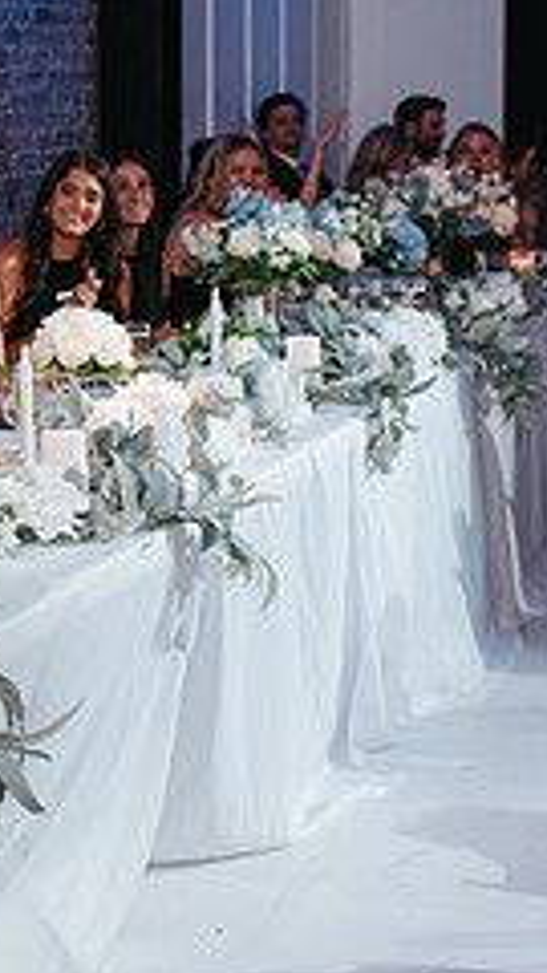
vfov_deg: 21.4
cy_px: 135
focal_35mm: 98
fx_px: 2527
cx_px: -258
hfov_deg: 11.8
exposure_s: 1/200
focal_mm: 35
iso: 1000
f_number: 2.8
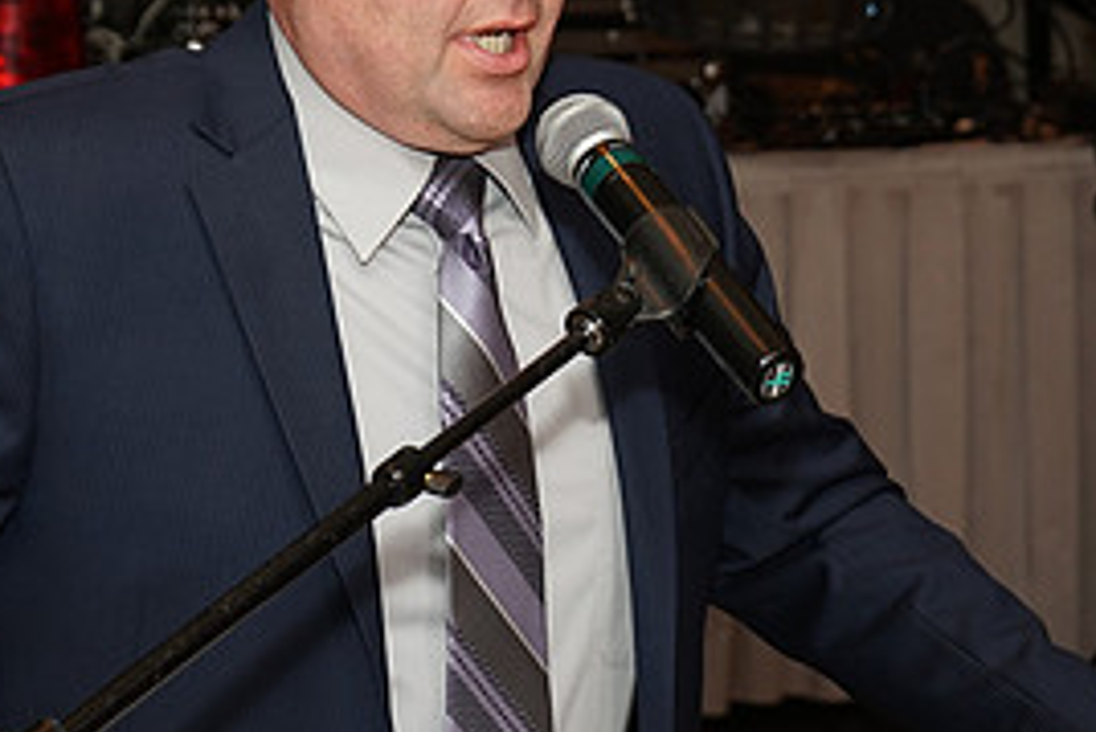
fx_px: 3960
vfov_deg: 10.5
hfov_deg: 15.8
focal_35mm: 130
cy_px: 59
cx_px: 503
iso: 640
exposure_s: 1/80
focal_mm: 60
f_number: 5
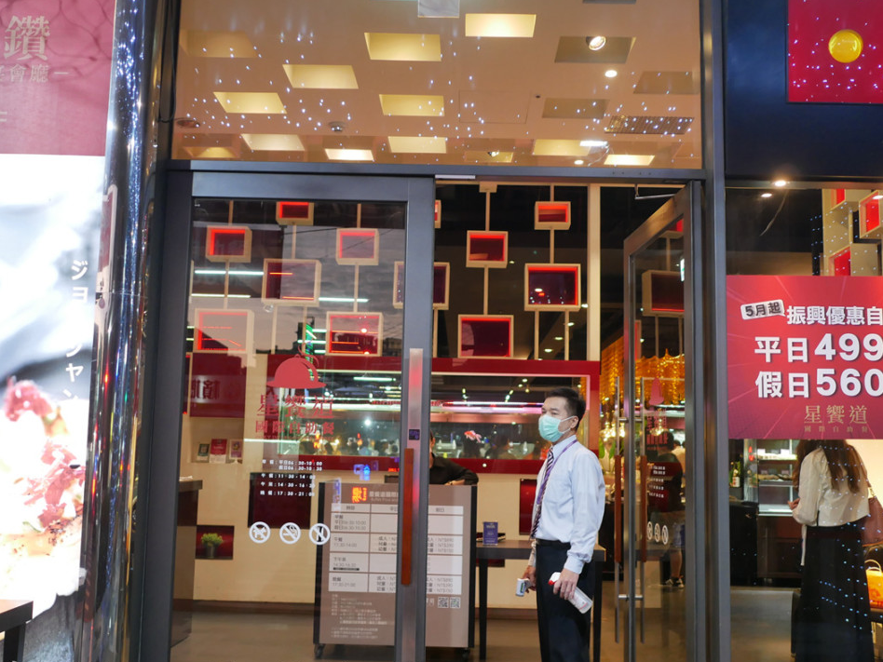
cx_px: 446
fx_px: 969
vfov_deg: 37.7
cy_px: 350
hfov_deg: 49.0
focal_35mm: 38
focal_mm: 15
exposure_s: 1/60
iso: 500
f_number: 1.7
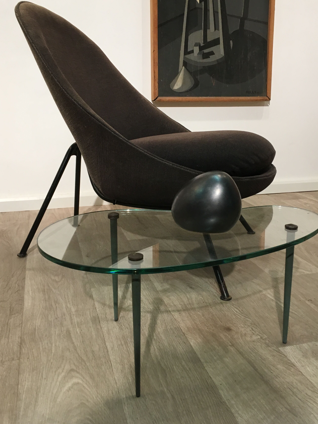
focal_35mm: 35
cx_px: 169
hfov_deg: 40.7
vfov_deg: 52.3
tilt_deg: -11.9
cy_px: 173
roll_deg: -0.6
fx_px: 429
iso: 50
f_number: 2.2
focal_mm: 4.15
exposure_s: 1/33
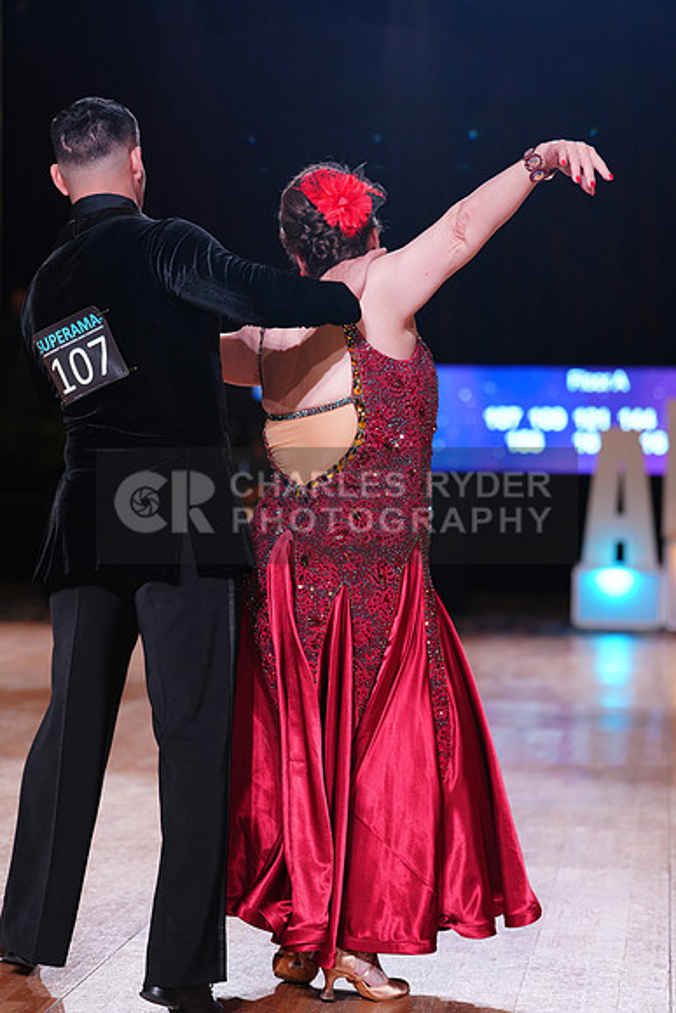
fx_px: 2364
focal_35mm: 84
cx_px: 338
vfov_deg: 24.2
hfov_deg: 16.3
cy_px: 506
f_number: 2.8
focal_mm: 84
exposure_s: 1/400
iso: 1000
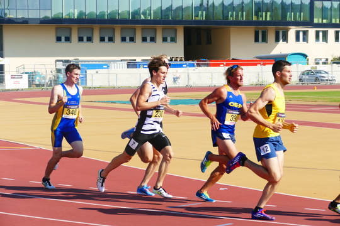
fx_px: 1152
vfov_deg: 11.2
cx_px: 170
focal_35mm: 122
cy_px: 113
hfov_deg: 16.8
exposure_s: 1/1000
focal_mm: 44.41
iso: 125
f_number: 3.9
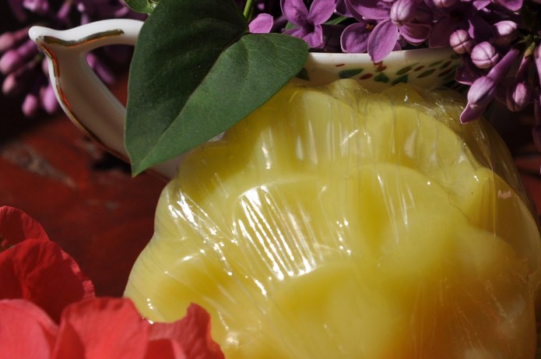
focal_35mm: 259
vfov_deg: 5.3
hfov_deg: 8.0
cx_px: 387
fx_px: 3888
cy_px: 225
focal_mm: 75
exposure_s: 1/1250
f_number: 9
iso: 200
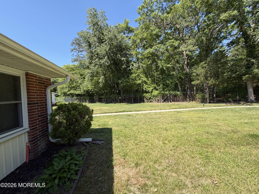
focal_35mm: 14
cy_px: 97
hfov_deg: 102.1
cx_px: 130
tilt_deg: -0.8
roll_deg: +2.8
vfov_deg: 85.7
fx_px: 105
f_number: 2.2
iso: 40
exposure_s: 1/607
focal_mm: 2.22
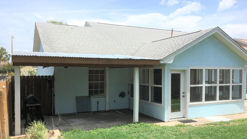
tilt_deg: -1.5
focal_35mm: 32
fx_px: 210
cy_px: 78
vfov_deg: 36.6
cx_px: 122
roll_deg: -1.7
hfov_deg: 61.0
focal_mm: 4.15
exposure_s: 1/1603
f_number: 2.2
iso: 25
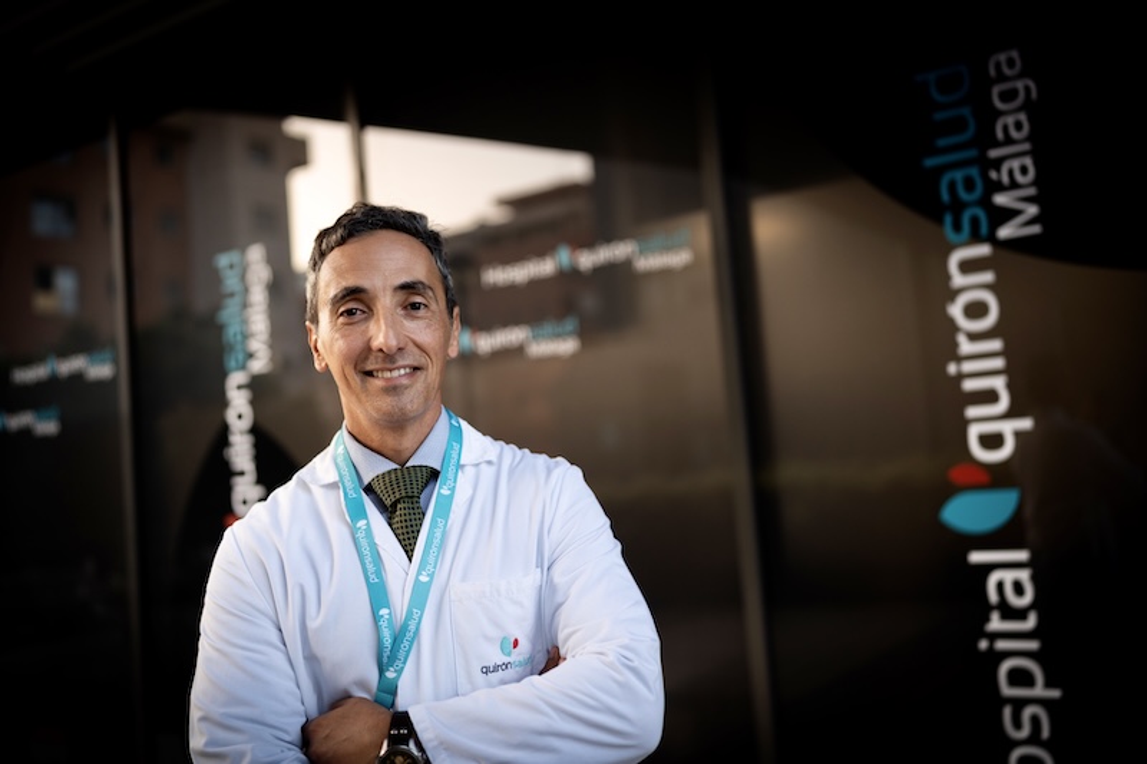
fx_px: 1115
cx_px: 574
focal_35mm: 35
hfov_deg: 54.4
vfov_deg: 37.8
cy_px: 382
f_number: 1.4
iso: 125
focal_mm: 35
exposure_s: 1/800
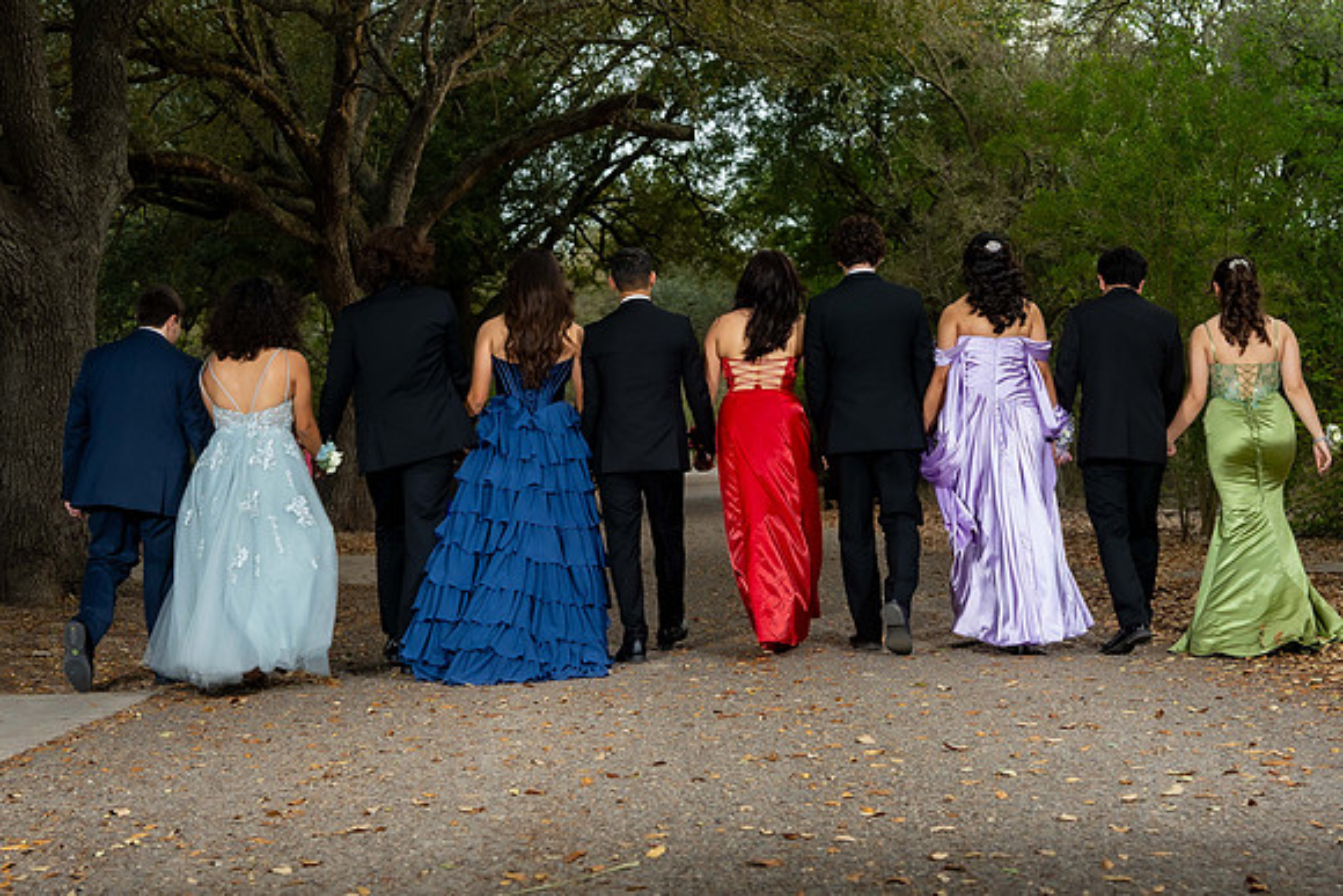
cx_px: 672
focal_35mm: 52
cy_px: 448
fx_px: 1940
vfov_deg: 26.0
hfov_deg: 38.2
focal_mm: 35
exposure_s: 1/200
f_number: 3.2
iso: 250
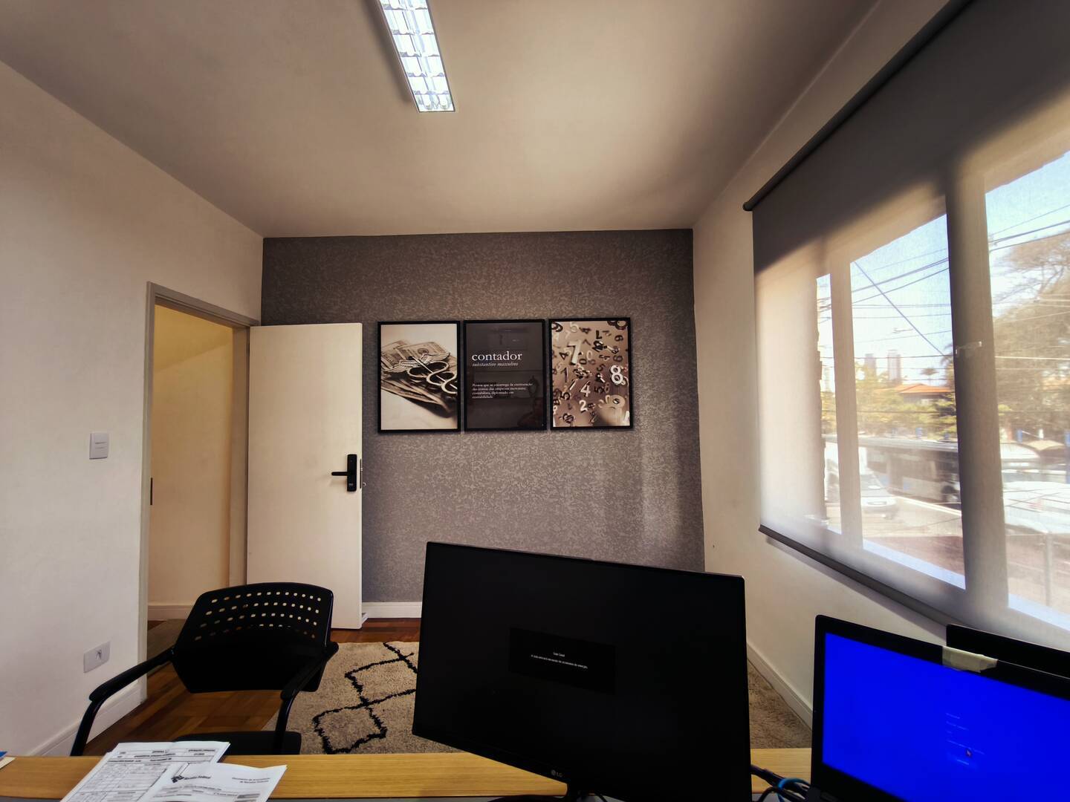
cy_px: 401
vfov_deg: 81.7
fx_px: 464
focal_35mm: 15
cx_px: 535
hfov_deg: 98.2
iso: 200
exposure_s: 1/30
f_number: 2.2
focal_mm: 1.91
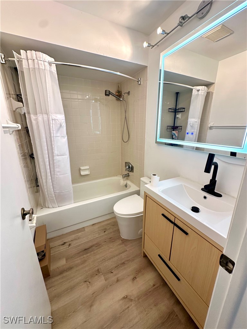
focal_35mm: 14
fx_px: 133
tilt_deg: -15.9
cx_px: 124
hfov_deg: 85.7
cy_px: 164
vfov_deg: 102.1
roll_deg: +0.6
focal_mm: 2.22
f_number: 2.2
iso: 125
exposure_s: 1/120
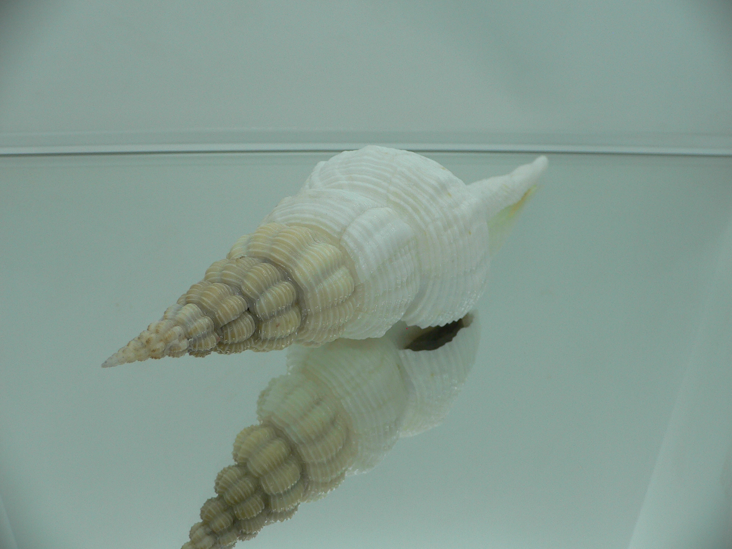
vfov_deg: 40.7
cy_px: 274
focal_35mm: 35
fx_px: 740
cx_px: 366
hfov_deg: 52.6
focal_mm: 4.6
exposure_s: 1/60
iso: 80
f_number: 2.8
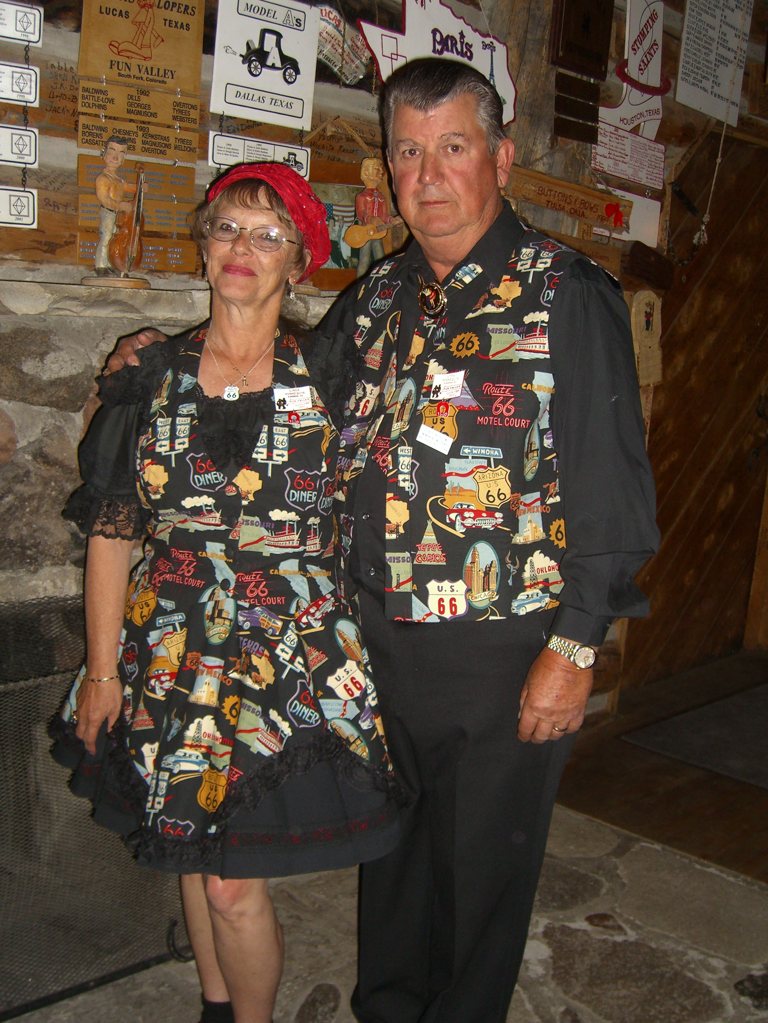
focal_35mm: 39
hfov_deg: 36.8
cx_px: 385
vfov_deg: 47.9
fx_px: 1154
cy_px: 519
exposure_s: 1/60
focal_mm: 7.9
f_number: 2.8
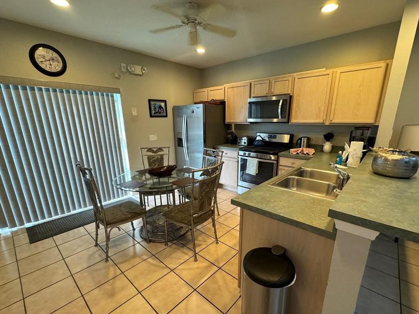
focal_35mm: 16
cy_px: 173
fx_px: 194
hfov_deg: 94.5
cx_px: 215
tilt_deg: -16.8
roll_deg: +0.0
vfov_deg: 77.9
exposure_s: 1/60
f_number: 2.2
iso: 250
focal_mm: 2.22
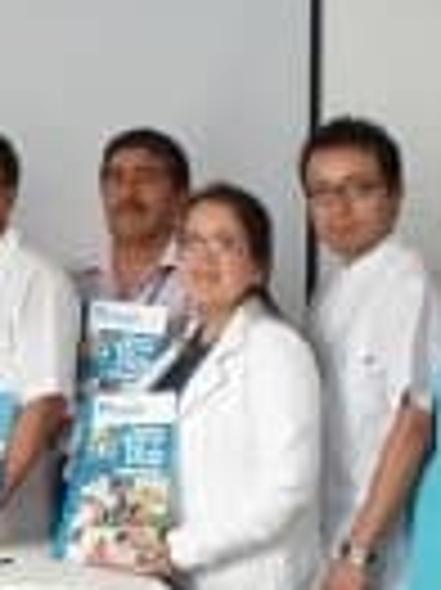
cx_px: -76
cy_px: 453
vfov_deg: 22.5
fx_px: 1463
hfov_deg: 16.5
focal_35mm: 86
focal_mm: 4.5
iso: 320
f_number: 2.5
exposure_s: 1/30
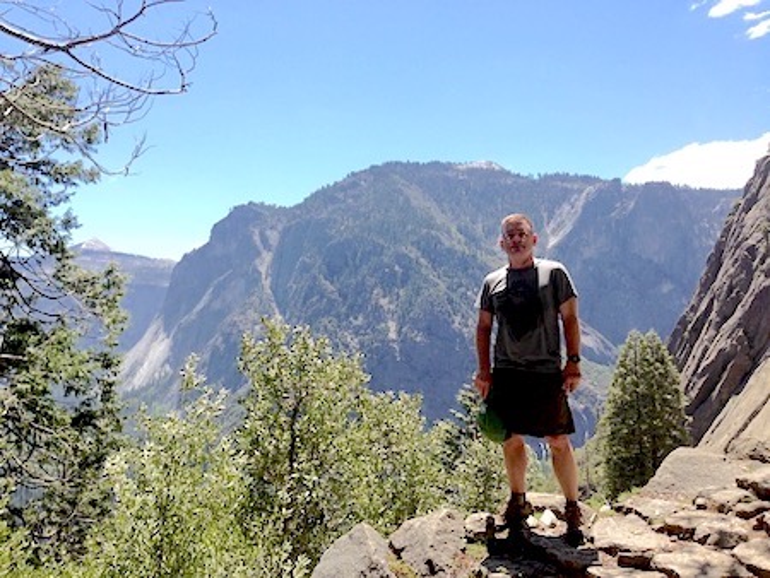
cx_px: 385
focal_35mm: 33
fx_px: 734
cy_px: 289
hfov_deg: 55.3
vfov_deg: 43.0
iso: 50
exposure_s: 1/861
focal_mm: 4.13
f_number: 2.4
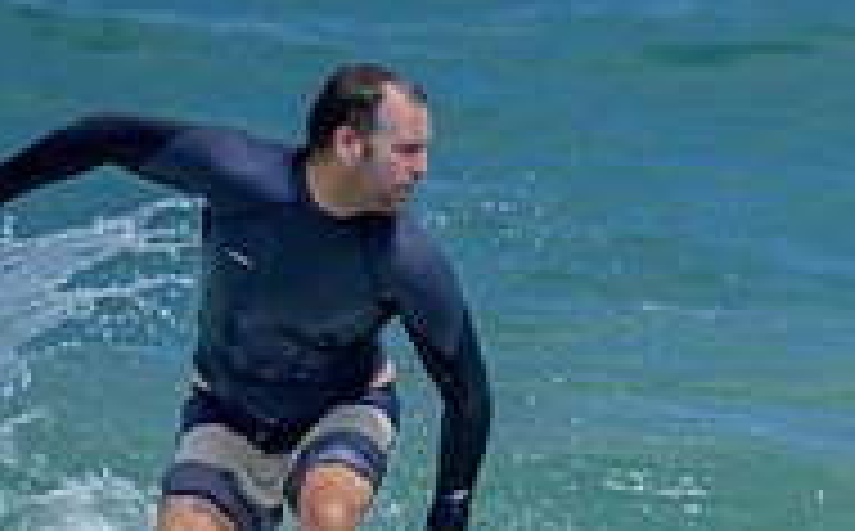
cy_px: 522
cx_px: 881
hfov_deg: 0.6
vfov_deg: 0.4
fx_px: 79457
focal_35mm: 3416
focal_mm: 800
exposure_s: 1/2500
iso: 320
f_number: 6.3
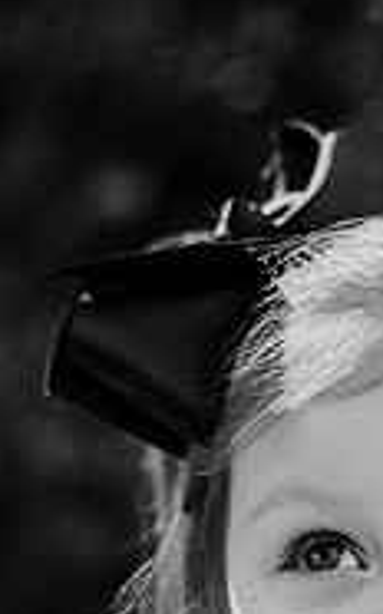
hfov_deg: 8.2
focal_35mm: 159
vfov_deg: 13.1
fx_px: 2660
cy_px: 560
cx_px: 317
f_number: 2
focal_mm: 50
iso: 200
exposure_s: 1/1000
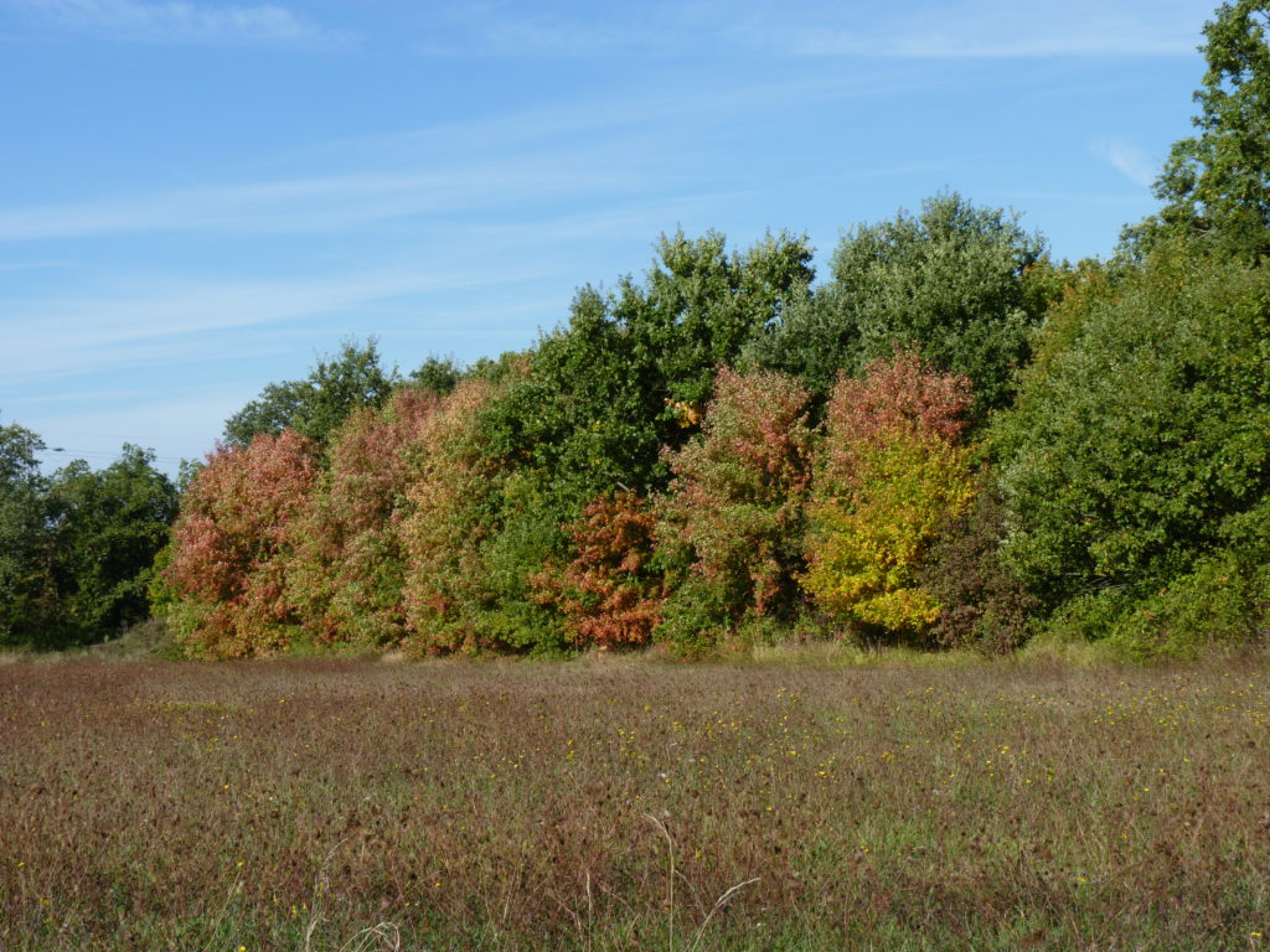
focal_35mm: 67
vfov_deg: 21.9
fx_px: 2458
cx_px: 635
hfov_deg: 29.0
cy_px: 476
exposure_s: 1/320
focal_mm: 11.9
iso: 80
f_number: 5.6
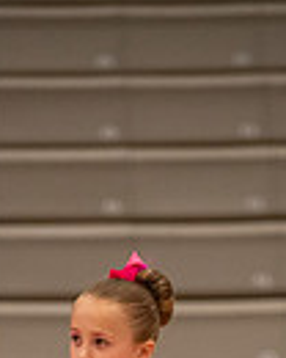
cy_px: 614
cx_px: 116
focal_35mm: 649
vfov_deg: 3.0
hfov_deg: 2.4
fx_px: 6867
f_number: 2.8
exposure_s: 1/640
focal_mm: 200
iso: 3200
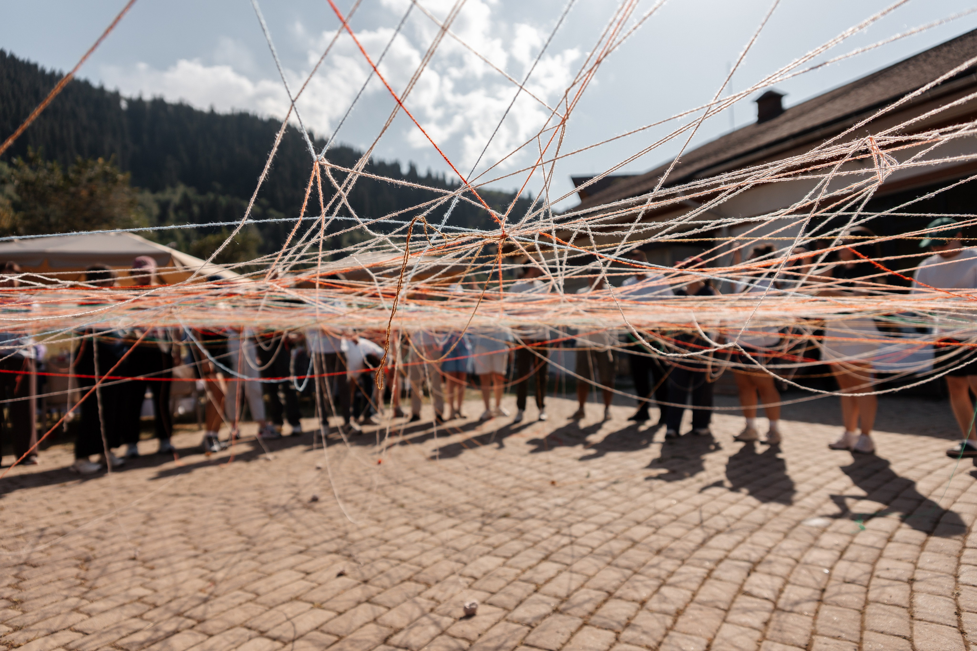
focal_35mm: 24
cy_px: 326
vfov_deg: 53.1
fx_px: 651
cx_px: 488
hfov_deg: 73.7
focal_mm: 24
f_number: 2.8
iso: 100
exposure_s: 1/2500
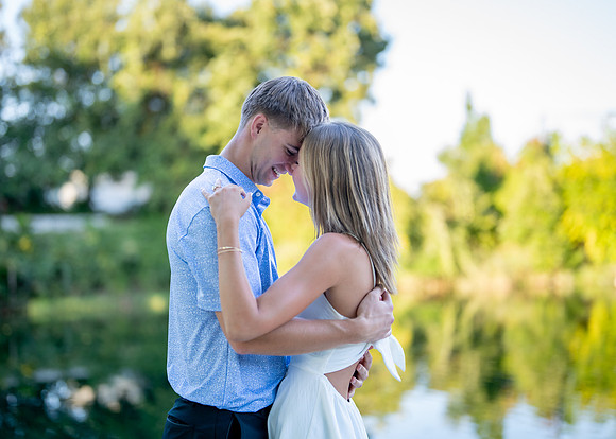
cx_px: 279
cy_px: 214
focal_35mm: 54
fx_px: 941
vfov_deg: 26.3
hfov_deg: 36.2
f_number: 1.2
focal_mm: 50
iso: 250
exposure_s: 1/1250
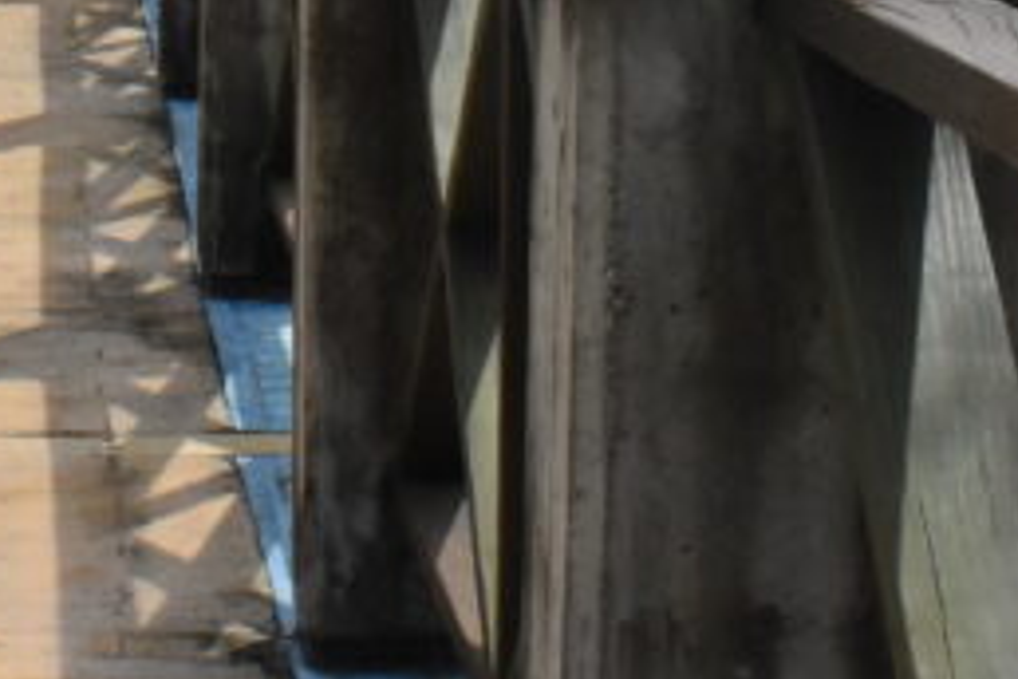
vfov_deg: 8.0
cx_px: 8
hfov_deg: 12.2
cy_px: -401
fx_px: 4722
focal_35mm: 167
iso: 2000
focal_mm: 28
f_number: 20
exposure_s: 1/1600
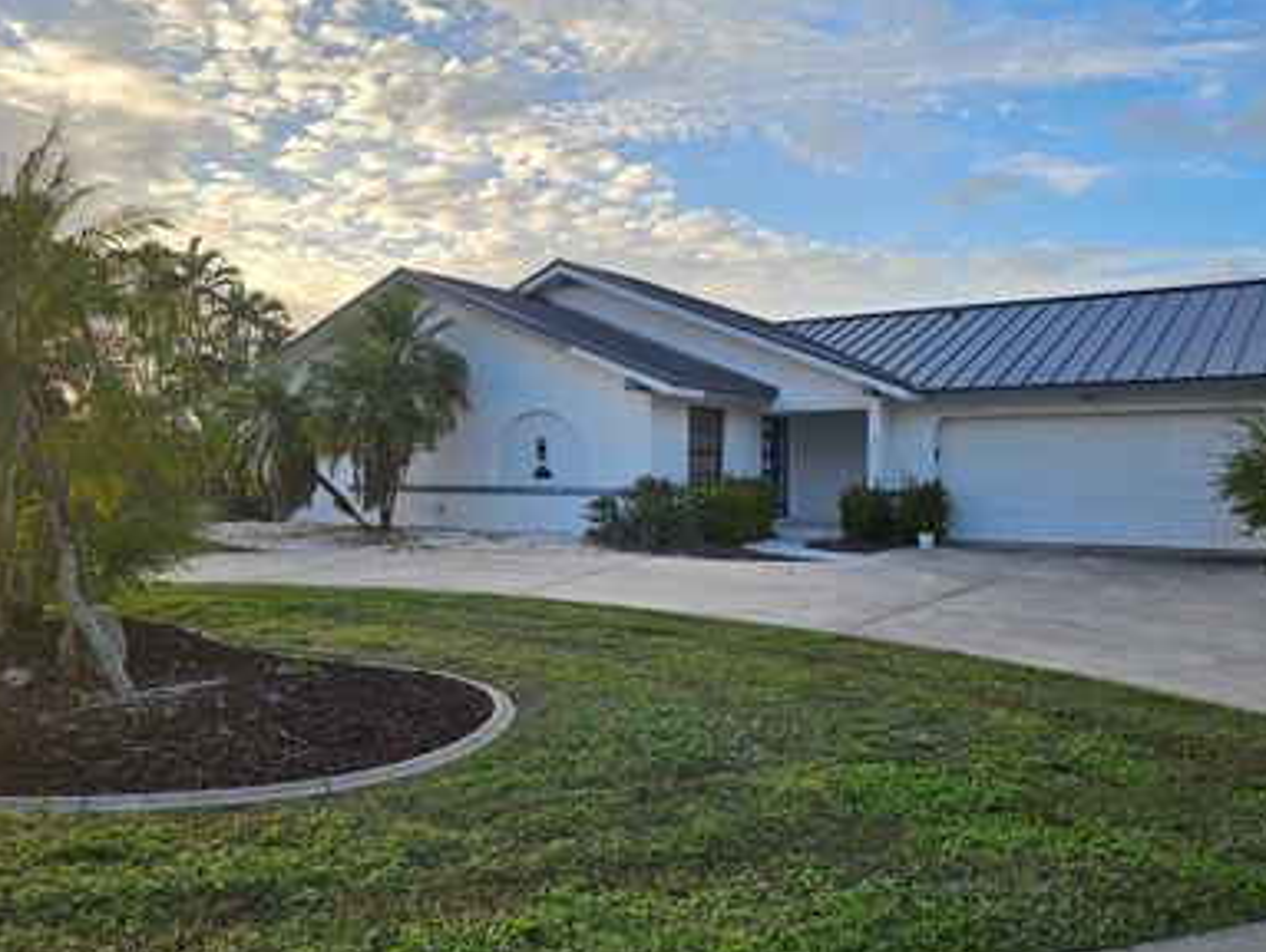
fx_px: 1098
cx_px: 578
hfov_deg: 59.8
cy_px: 481
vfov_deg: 46.9
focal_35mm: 30
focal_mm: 6.3
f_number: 1.7
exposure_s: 1/319
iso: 10
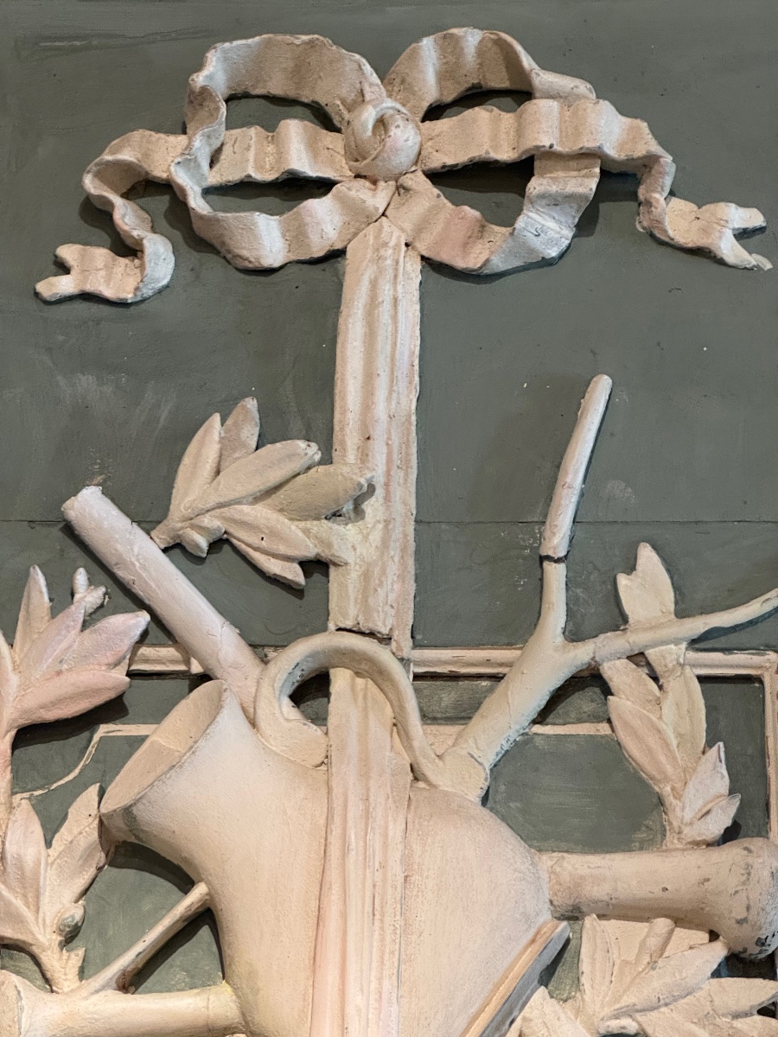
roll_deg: -2.6
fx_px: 2307
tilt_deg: +26.0
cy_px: 518
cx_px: 389
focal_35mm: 77
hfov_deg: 19.1
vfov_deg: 25.3
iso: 320
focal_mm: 9
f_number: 2.8
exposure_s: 1/50
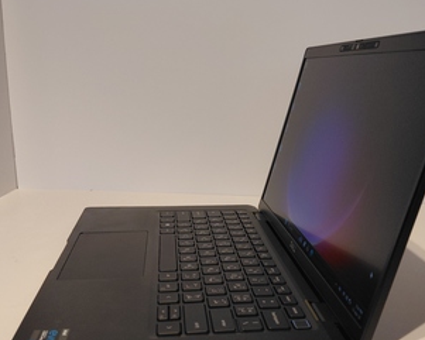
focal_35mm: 37
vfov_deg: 40.1
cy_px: 190
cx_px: 224
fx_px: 466
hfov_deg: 49.0
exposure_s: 1/120
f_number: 1.8
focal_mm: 4.69
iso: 160
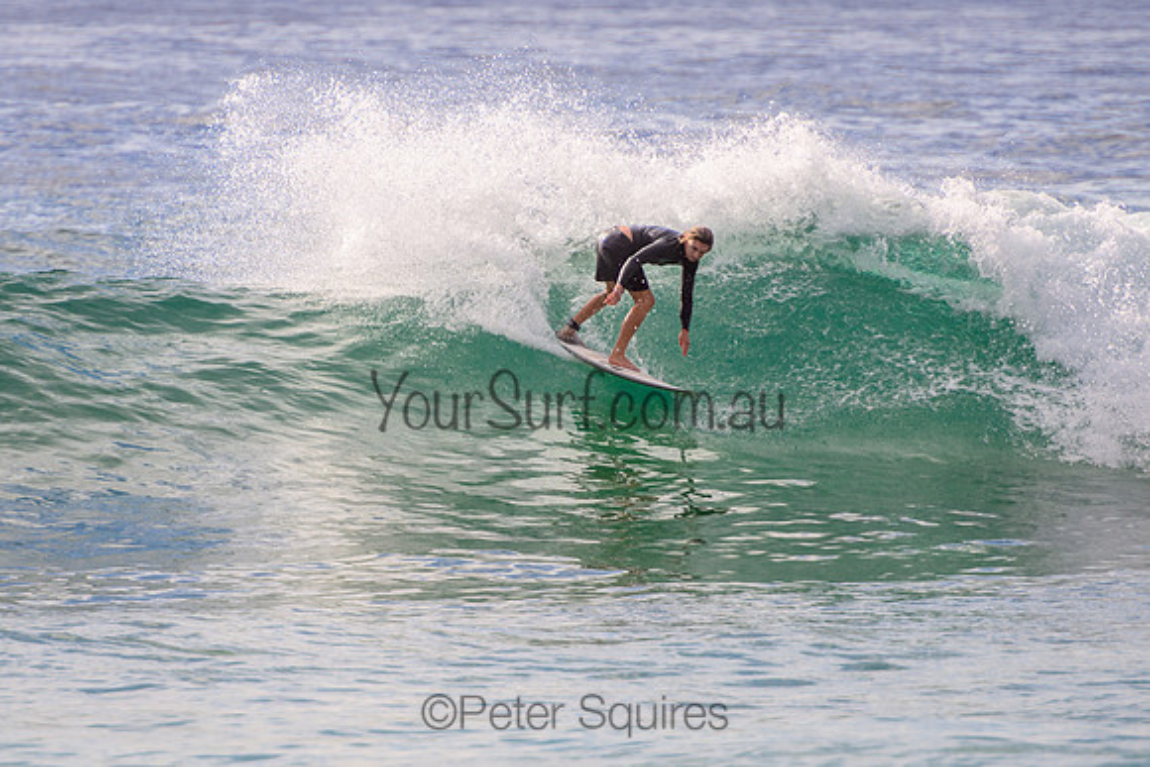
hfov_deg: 3.7
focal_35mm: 550
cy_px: 371
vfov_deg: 2.5
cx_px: 442
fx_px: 17578
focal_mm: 400
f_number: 5.6
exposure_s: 1/2000
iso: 200
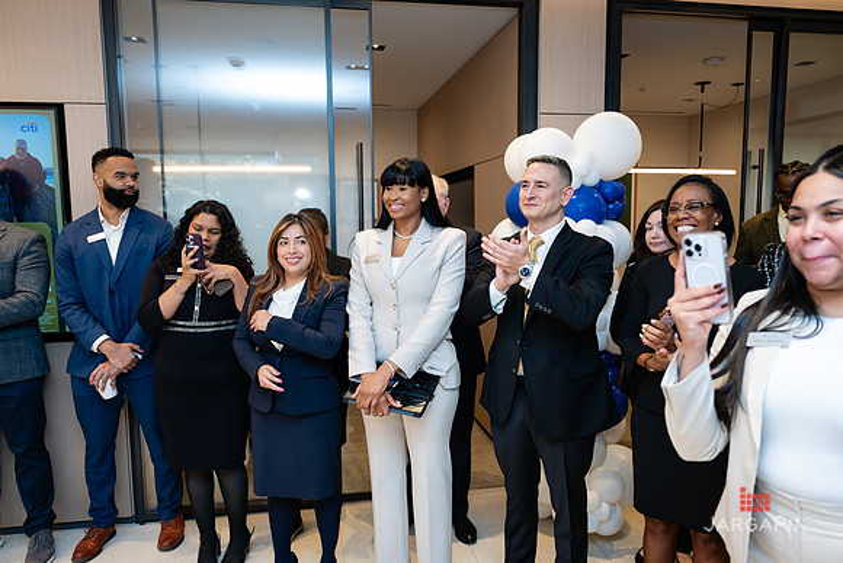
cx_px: 422
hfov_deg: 67.2
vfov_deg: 47.8
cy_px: 282
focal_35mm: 27
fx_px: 635
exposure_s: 1/160
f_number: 3.2
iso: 400
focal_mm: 27
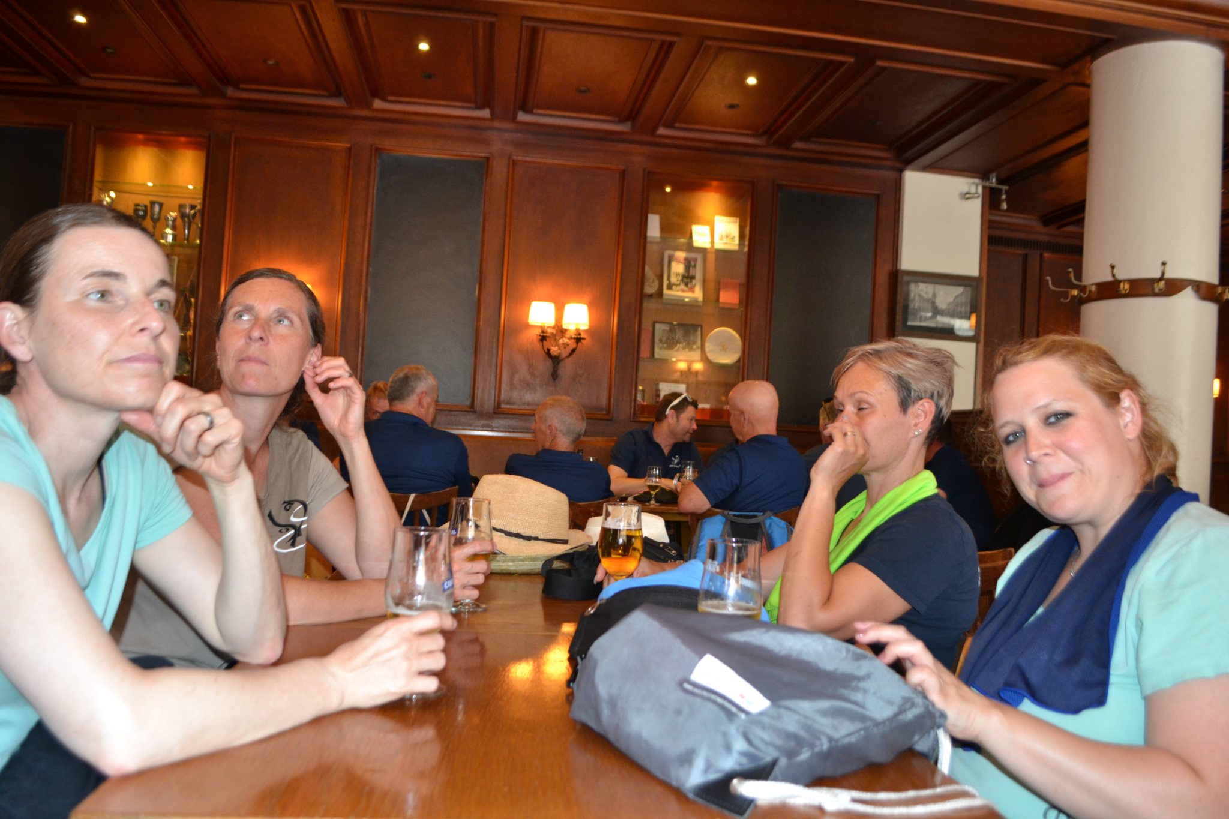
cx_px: 614
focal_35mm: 27
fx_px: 922
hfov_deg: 67.4
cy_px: 410
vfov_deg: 47.9
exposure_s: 1/60
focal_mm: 18
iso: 800
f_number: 3.5
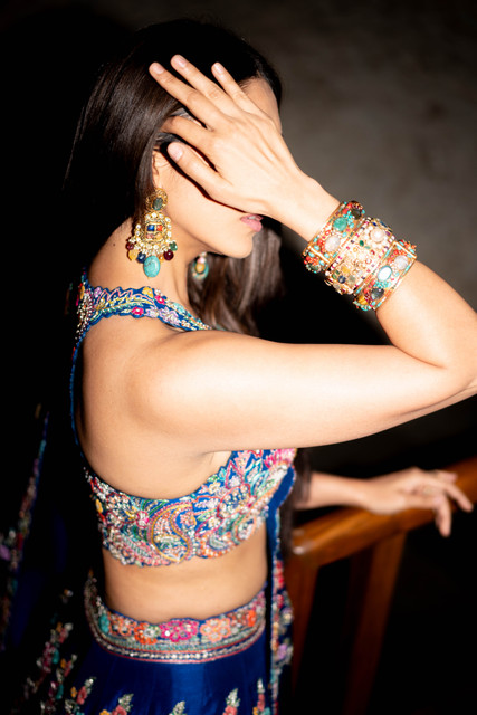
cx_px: 238
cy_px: 358
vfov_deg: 36.2
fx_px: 1092
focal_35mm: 55
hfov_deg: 24.6
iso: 100
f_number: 1.8
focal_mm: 55
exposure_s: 1/320
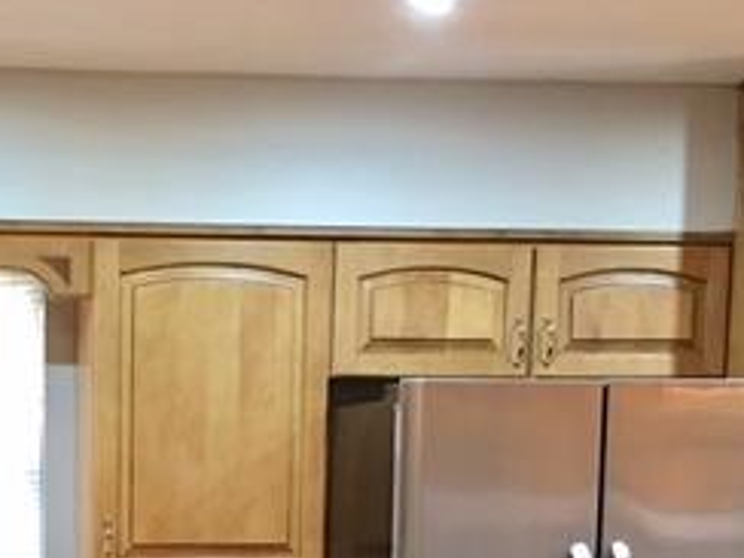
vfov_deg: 18.4
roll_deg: -0.6
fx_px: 1633
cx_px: 98
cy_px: 656
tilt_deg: -5.4
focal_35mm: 76
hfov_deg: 25.0
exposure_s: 1/8
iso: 100
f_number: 2.2
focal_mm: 4.15
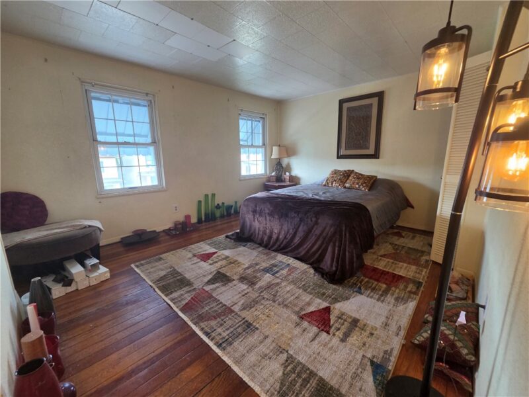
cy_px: 198
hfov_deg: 106.2
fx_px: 199
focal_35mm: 13
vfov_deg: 89.9
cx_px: 264
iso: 250
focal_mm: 2.2
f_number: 2.2
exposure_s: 1/60
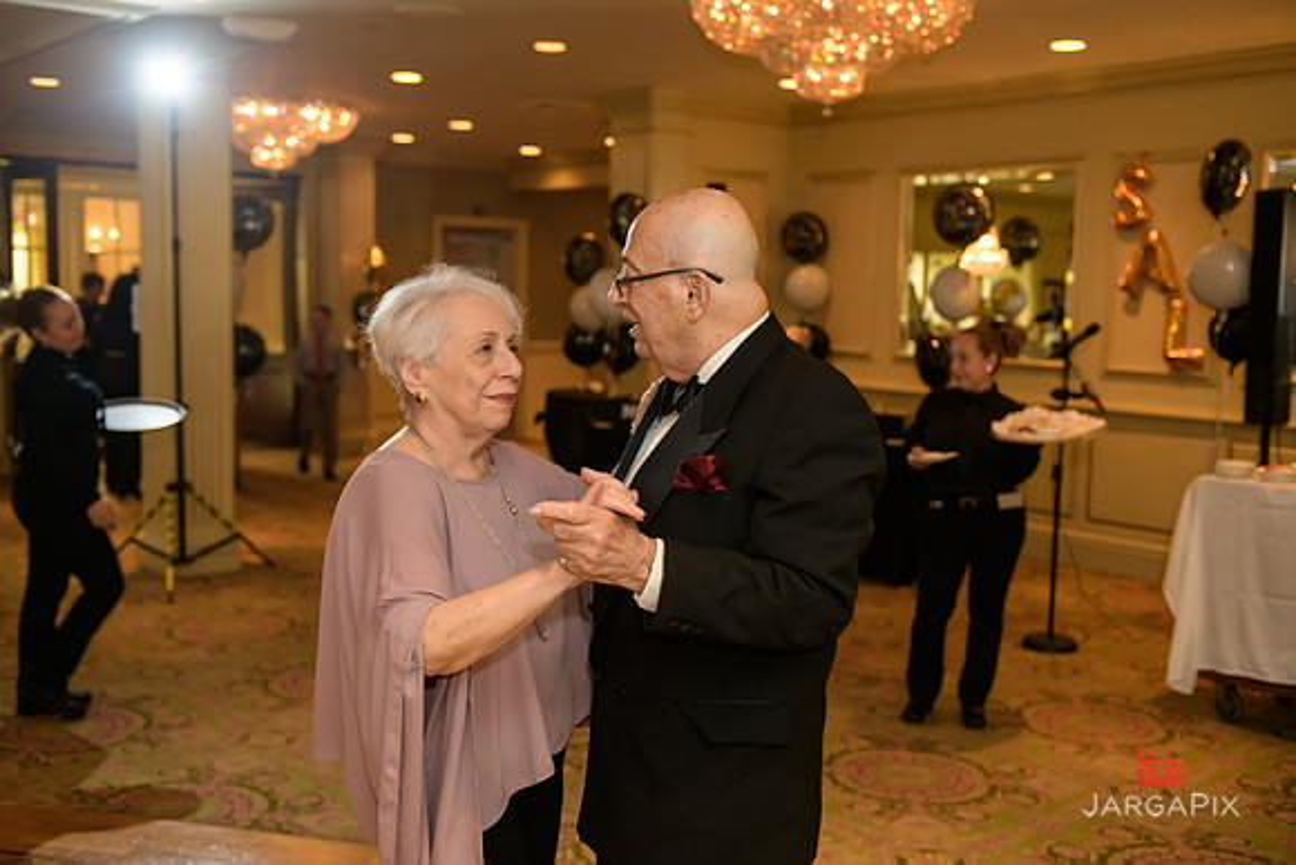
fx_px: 1368
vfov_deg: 35.1
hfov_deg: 50.7
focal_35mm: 38
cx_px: 648
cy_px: 432
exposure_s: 1/125
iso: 1000
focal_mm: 38
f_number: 3.2
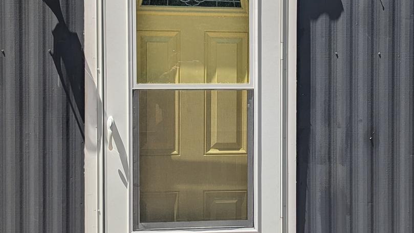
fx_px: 724
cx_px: 268
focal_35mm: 66
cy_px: 110
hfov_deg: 31.7
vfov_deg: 18.3
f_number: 1.85
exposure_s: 1/3145
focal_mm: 6.81
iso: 40
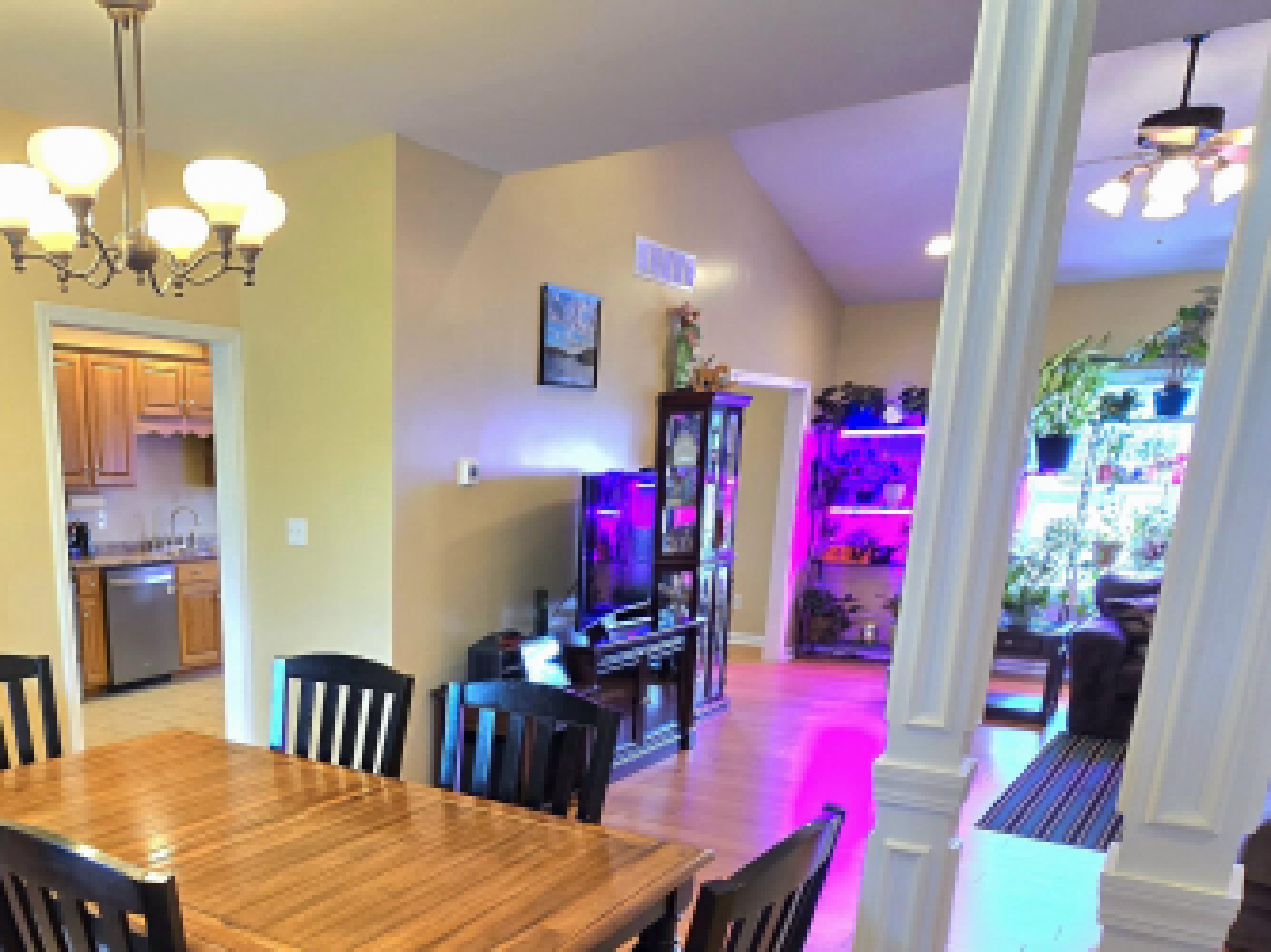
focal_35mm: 26
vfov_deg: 49.6
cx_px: 352
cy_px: 773
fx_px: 954
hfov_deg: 64.2
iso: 200
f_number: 2.2
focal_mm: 2.2
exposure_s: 1/60.2
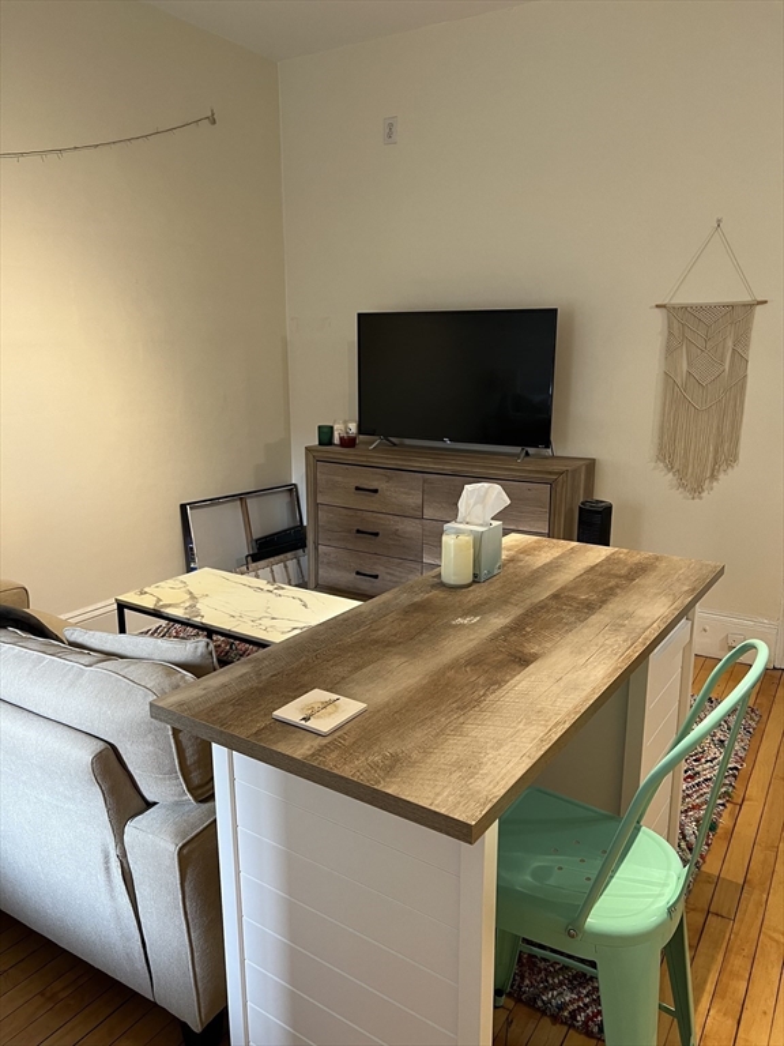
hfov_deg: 53.1
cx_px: 392
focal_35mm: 26
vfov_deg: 67.3
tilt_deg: -12.0
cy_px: 523
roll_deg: +0.1
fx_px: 785
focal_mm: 5.7
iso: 125
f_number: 1.5
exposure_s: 1/60
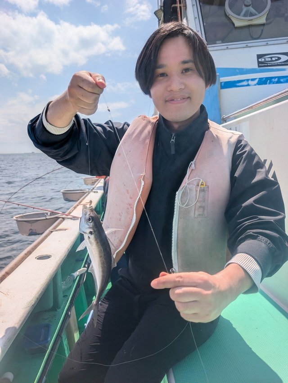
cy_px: 192
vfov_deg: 71.5
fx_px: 266
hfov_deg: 56.9
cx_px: 144
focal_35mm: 24
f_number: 1.68
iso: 21
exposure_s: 1/1727
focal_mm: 6.9
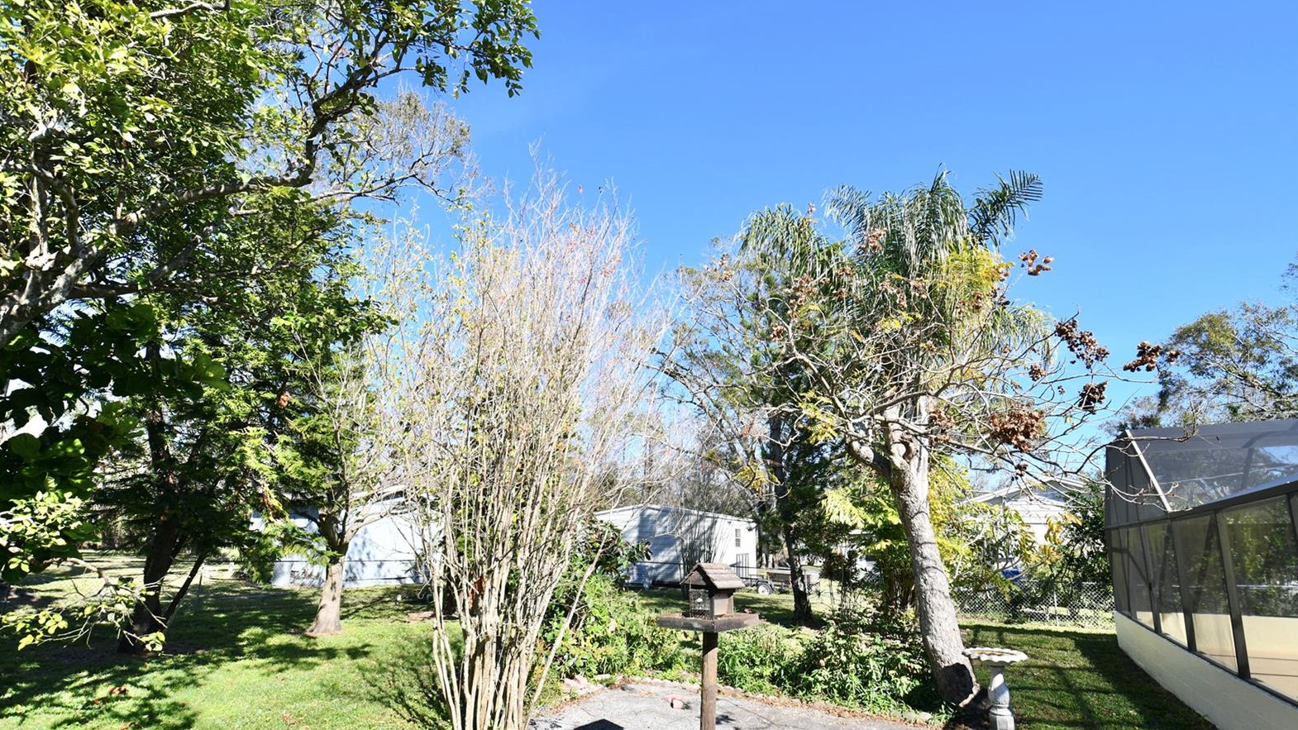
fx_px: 551
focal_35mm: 16
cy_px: 398
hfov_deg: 99.4
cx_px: 641
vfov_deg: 66.9
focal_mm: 10
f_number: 7.1
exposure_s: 1/125
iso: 64
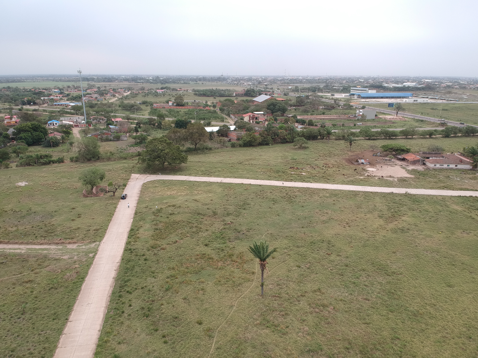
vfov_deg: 54.9
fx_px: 345
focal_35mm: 25
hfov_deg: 69.4
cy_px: 179
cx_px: 239
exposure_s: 1/400
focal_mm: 4.49
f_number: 2.6
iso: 100
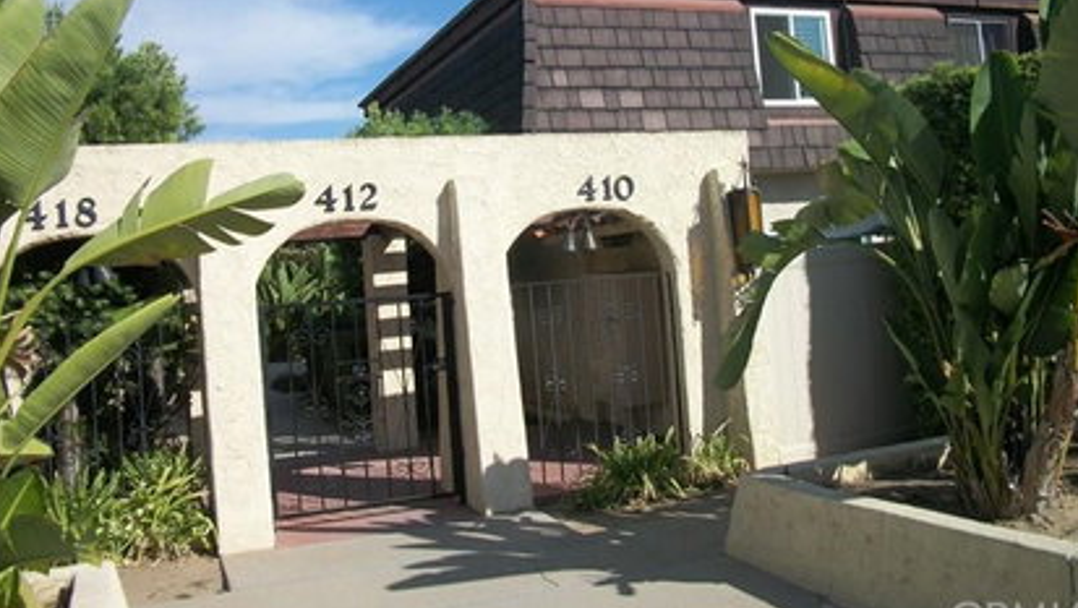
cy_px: 217
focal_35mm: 36
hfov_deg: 55.3
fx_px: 1030
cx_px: 534
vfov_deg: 32.7
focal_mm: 5.7
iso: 80
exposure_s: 1/250
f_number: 8.8
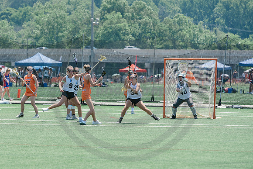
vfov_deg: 4.5
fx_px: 2126
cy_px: 85
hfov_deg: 6.8
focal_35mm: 302
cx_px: 67
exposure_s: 1/1600
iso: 400
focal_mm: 200
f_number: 5
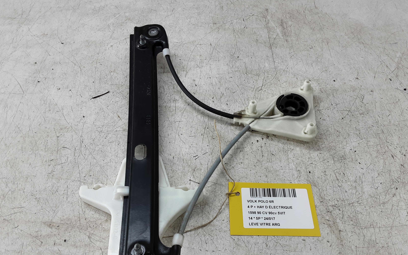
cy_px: 152
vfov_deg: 42.9
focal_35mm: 29
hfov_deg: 64.6
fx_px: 322
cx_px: 205
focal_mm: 2.91
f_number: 1.9
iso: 50
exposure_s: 1/50
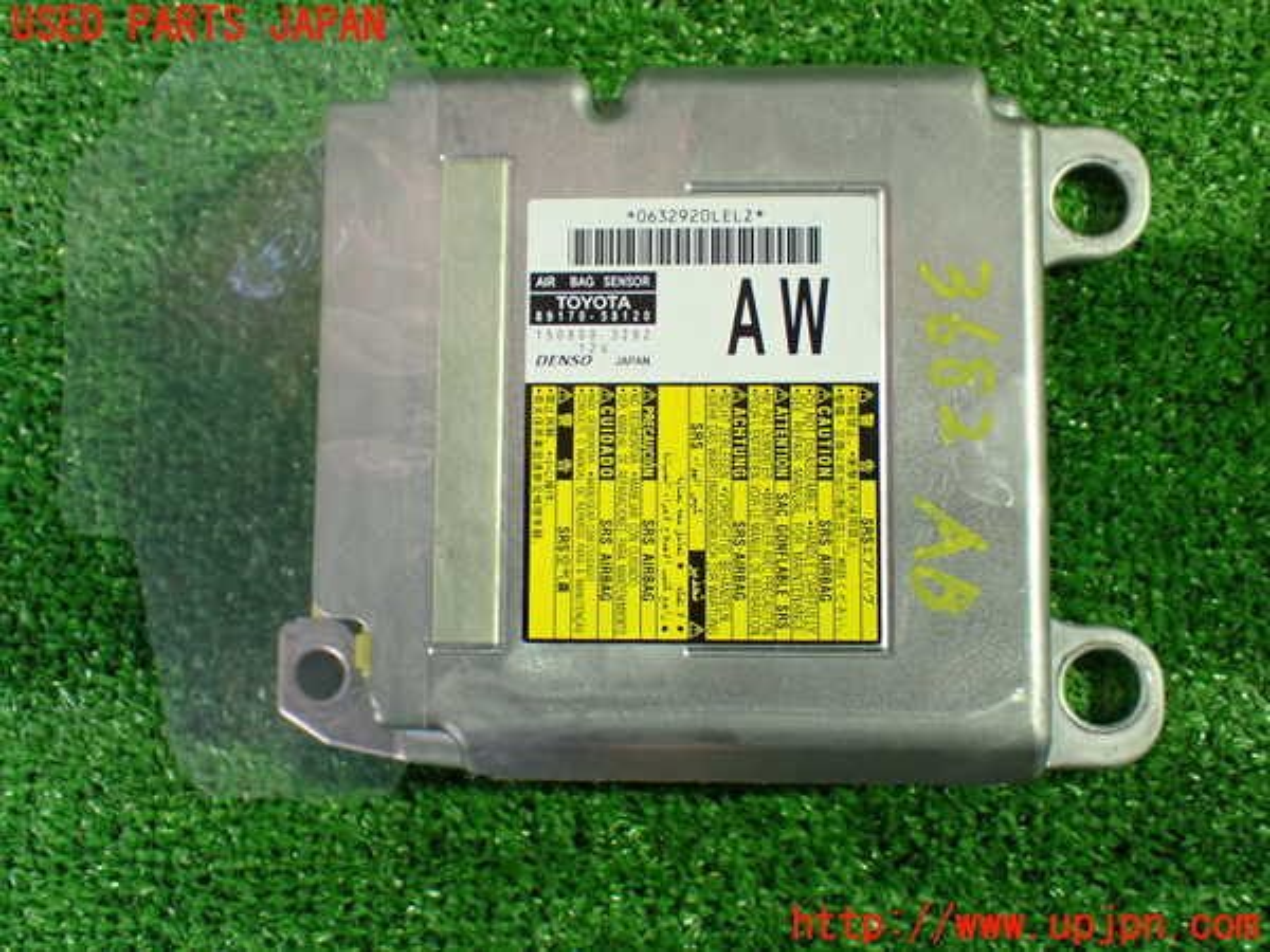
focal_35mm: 41
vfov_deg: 35.1
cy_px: 476
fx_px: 1504
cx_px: 635
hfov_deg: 45.8
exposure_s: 1/40
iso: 800
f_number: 2.8
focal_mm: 7.31
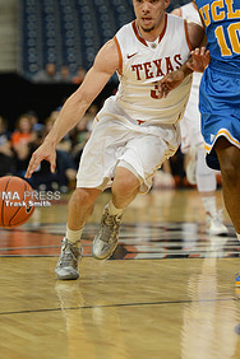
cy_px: 84
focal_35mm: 239
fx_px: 2390
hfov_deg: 5.7
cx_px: 155
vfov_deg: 8.6
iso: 2000
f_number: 2.8
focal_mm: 150
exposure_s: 1/1250
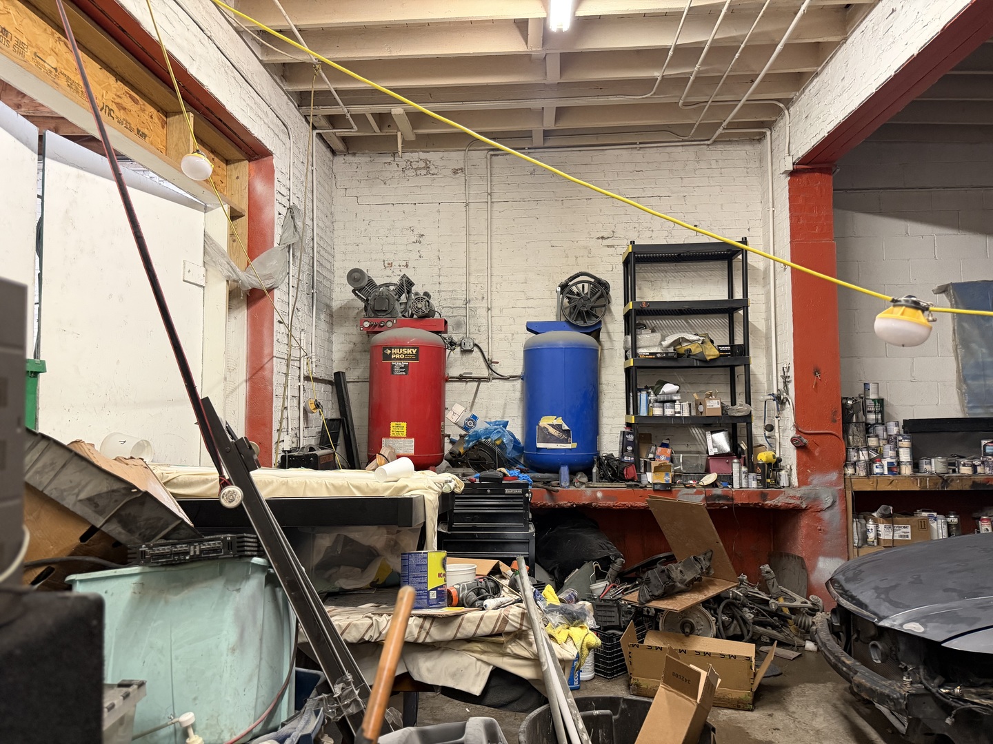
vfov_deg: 56.8
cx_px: 496
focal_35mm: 24
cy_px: 372
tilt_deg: +3.4
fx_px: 688
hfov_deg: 71.6
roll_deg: +0.3
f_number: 1.78
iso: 400
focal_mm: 6.76
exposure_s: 1/60
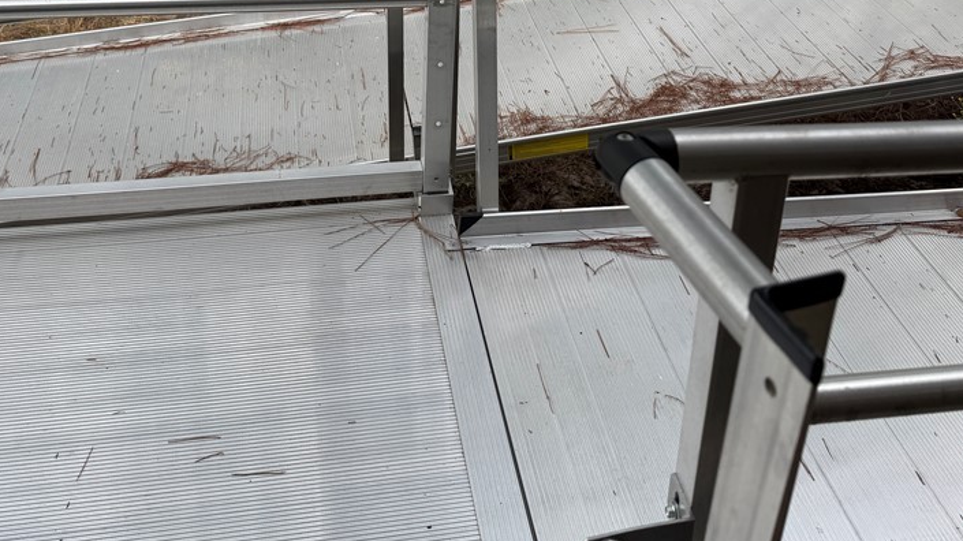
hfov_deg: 52.8
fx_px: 970
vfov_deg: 29.8
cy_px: 46
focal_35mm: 38
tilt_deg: -28.7
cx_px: 477
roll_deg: -2.3
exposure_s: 1/1292
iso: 80
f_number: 1.78
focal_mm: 6.76
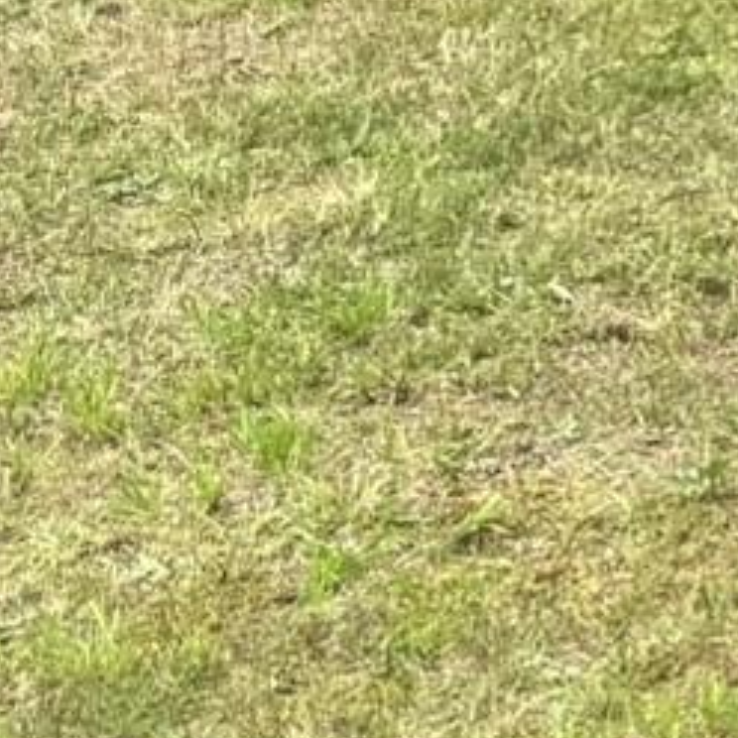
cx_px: 2964
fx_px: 4221
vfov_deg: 9.0
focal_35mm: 175
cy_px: -1074
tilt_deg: -1.1
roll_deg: +0.0
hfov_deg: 7.3
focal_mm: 6.76
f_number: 1.78
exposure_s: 1/966
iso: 80
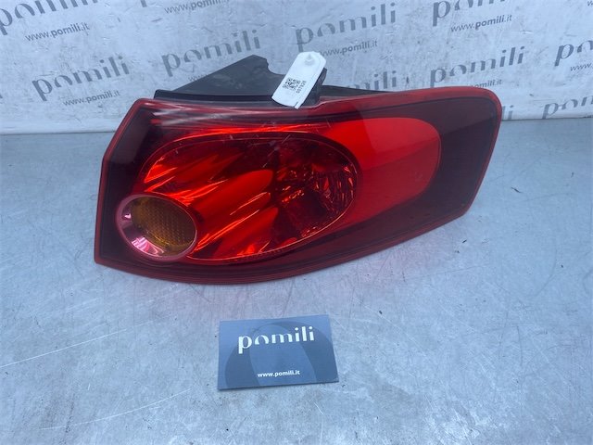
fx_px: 445
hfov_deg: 67.3
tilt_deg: -45.4
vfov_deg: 53.1
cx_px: 296
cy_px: 222
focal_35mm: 26
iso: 32
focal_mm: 4.25
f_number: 1.8
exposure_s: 1/557
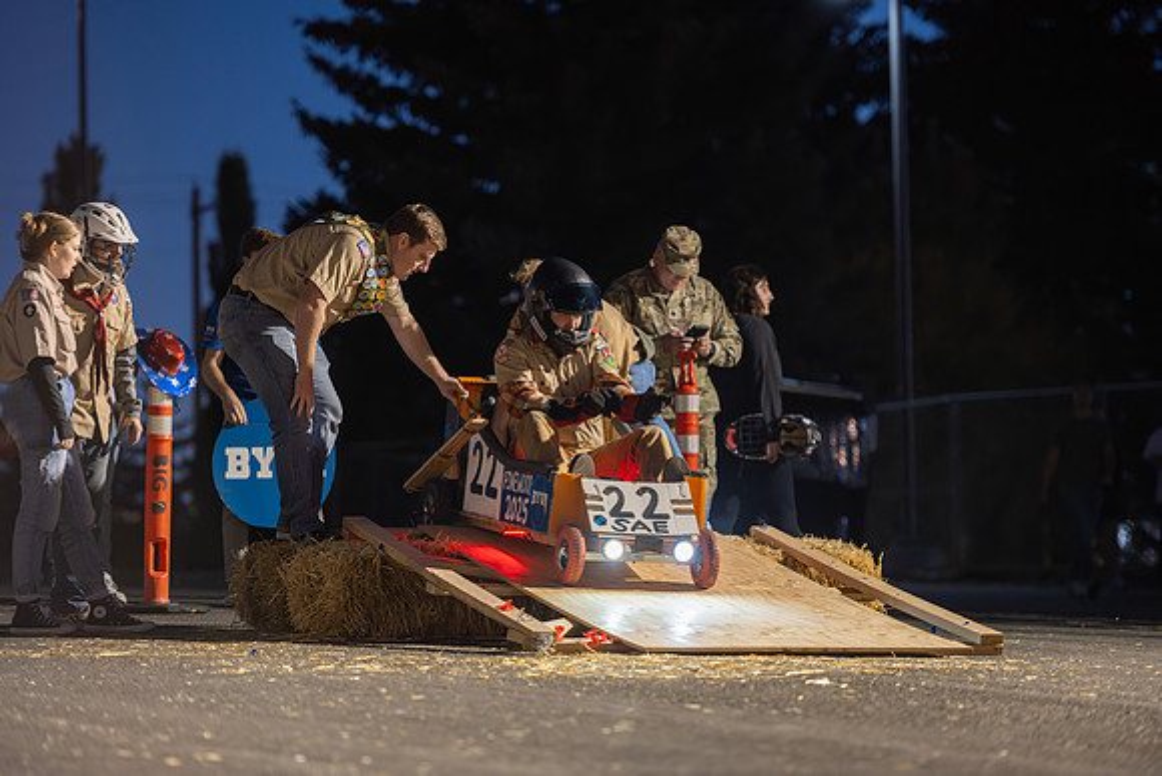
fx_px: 5165
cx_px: 581
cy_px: 388
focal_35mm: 160
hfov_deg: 12.8
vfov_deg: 8.6
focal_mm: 160
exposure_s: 1/80
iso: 1250
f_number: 2.8
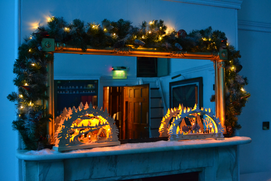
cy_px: 90
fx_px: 294
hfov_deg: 49.6
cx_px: 136
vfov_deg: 34.2
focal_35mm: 39
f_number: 2.8
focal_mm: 26
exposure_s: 1/50
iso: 3200
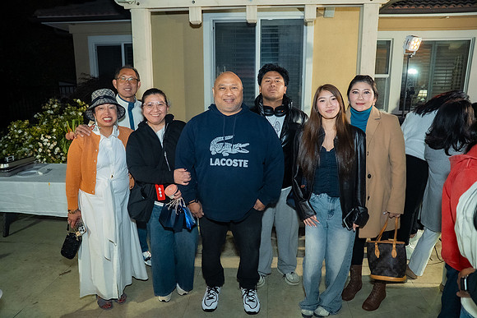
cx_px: 238
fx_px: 318
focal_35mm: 24
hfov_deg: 73.7
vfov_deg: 53.2
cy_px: 159
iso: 1000
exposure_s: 1/160
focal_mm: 24
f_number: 2.8
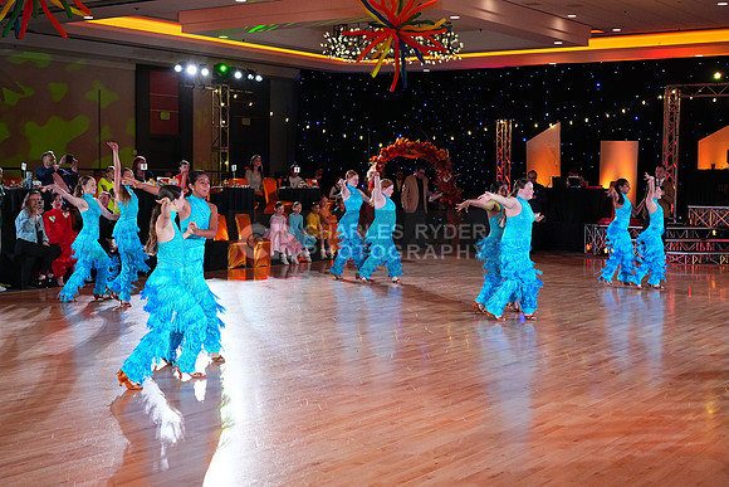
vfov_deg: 26.5
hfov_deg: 38.9
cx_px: 364
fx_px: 1033
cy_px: 244
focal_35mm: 51
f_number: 5.6
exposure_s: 1/400
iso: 5000
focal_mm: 51
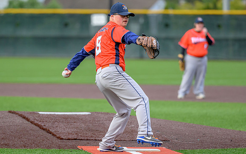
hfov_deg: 6.3
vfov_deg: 3.9
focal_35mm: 333
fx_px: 2233
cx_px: 111
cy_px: 82
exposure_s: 1/2000
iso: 1400
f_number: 3.2
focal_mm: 200
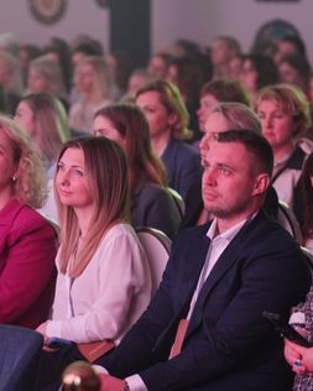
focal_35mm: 197
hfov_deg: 7.8
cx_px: 27
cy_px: 212
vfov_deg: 9.8
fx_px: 2280
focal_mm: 95
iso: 1600
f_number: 2.8
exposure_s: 1/40
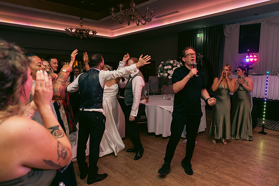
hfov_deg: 73.7
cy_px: 93
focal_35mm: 24
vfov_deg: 53.2
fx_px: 186
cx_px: 140
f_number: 3.5
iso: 2500
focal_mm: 24
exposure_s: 1/160
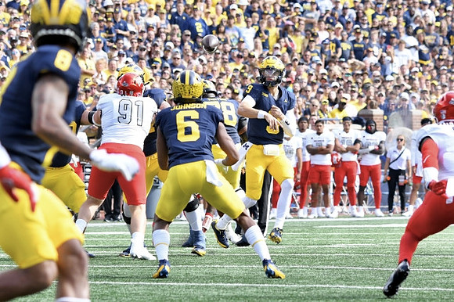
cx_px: 227
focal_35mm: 262
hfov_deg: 7.9
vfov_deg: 5.2
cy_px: 151
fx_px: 3302
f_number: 5
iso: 640
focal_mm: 175
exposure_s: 1/800
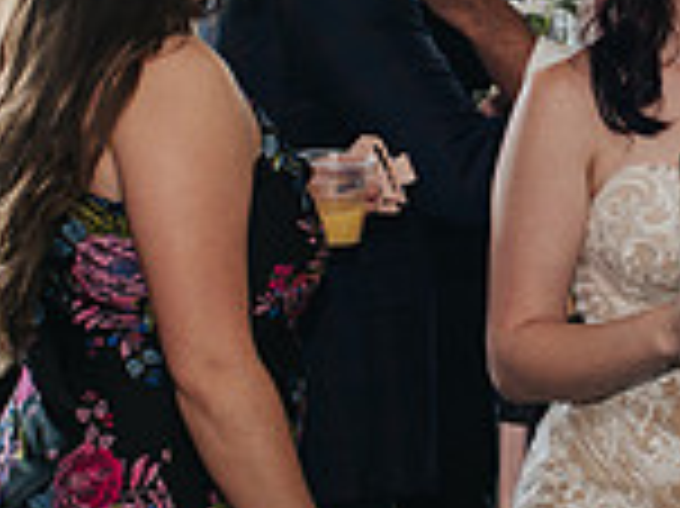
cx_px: 703
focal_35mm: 137
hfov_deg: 14.2
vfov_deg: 10.8
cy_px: 170
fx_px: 2689
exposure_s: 1/200
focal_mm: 35
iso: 1000
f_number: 3.5
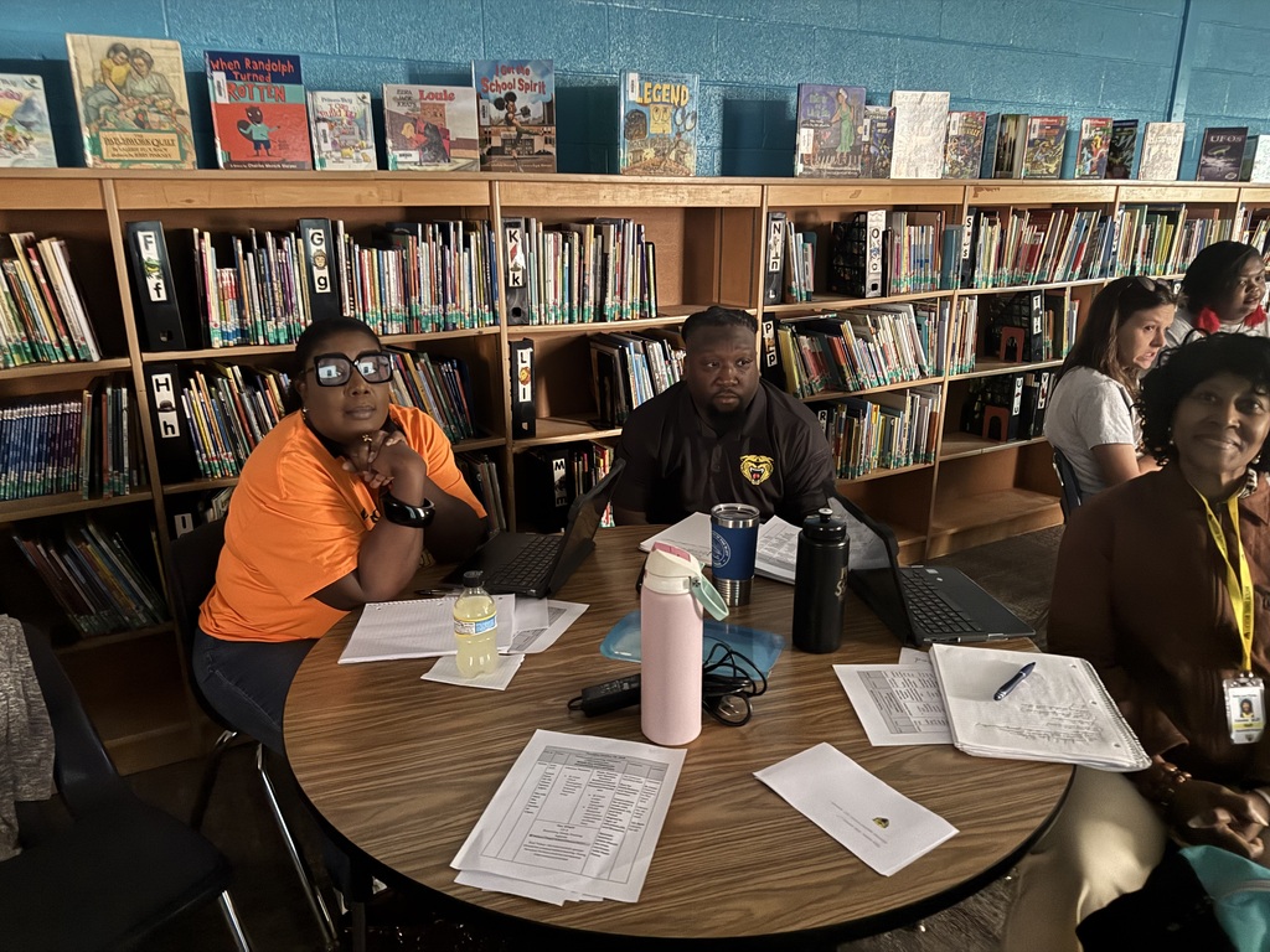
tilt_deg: -16.1
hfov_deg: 71.6
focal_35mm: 24
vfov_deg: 56.8
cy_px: 476
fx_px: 881
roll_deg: -1.1
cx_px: 635
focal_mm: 6.76
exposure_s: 1/24
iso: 1600
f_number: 1.78
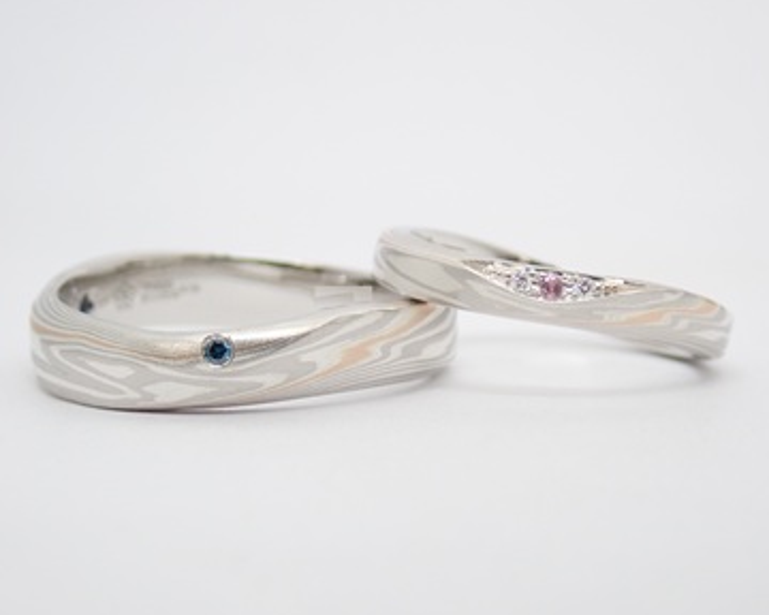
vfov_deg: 16.4
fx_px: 2139
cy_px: 311
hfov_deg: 20.4
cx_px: 378
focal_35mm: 94
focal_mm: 13.65
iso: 200
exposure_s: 1/80
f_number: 4.1
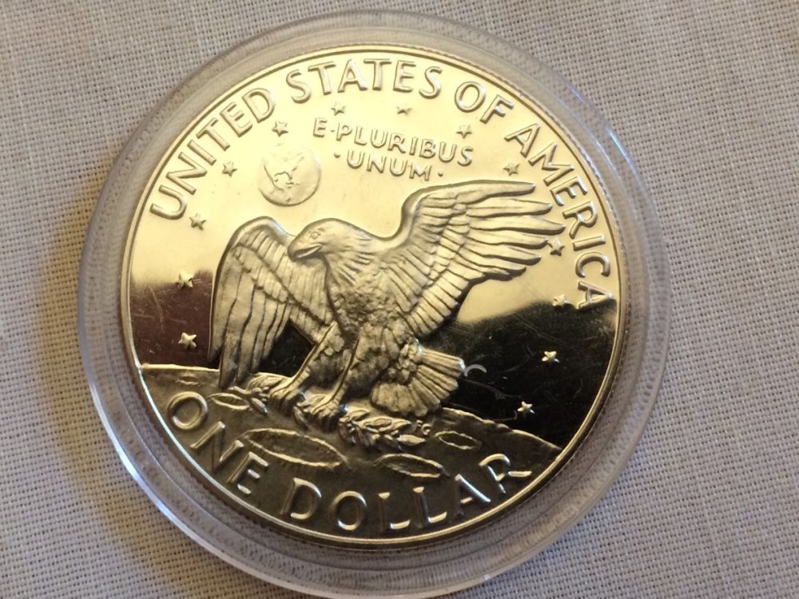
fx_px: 669
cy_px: 300
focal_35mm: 29
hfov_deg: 61.7
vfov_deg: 48.2
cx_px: 400
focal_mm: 4.15
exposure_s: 1/30
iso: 160
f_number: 2.2
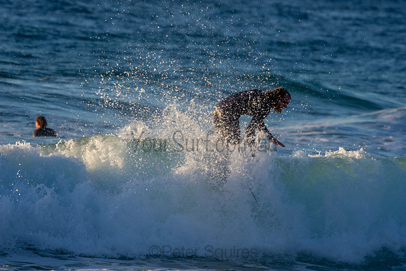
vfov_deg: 2.6
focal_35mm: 525
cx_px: 203
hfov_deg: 3.9
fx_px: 5922
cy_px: 136
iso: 400
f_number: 5.6
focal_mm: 350
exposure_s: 1/1250
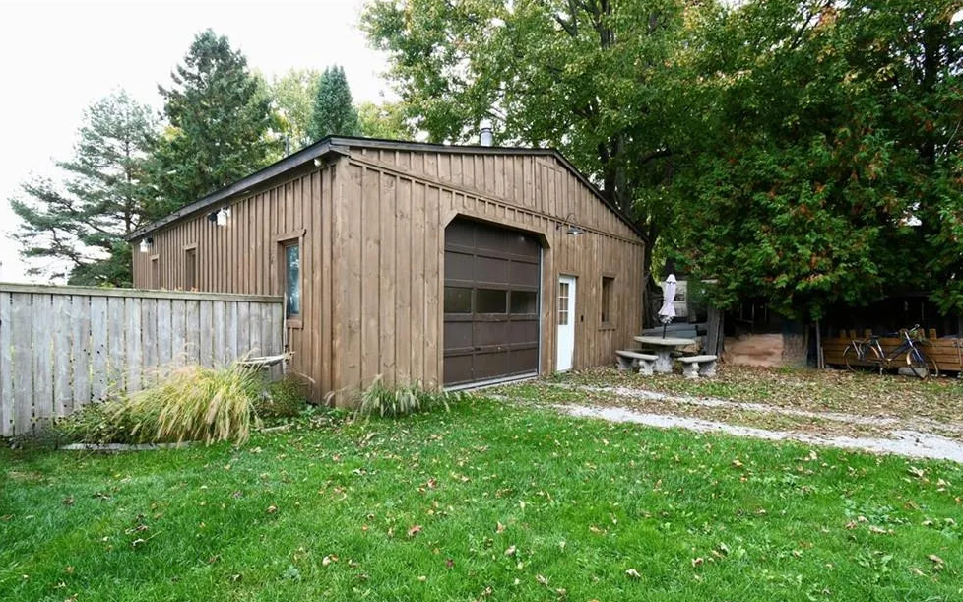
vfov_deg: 71.1
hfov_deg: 97.8
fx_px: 420
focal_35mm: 16
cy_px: 330
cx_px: 472
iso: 320
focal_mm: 10
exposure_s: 1/30
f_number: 9
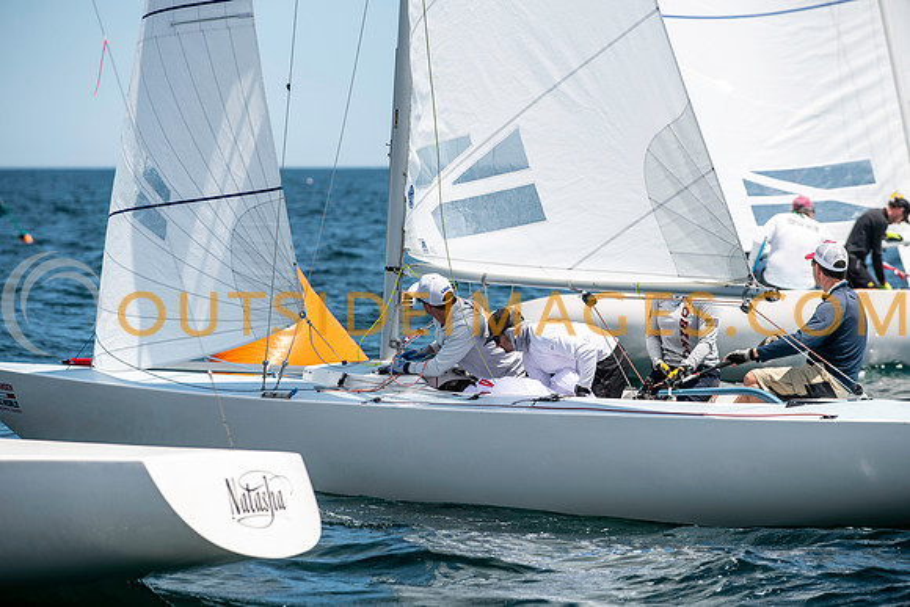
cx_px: 455
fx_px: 4407
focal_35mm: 174
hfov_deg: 11.8
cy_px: 304
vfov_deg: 7.9
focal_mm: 165
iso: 160
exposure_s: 1/1250
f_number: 5
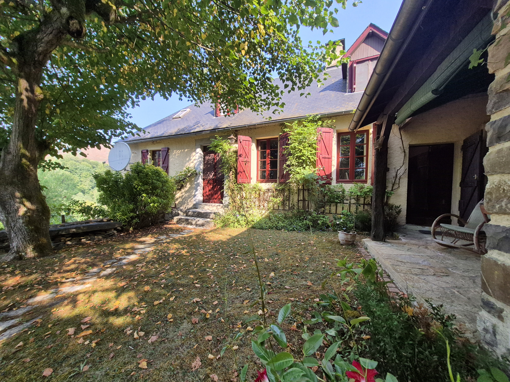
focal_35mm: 13
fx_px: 192
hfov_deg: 106.2
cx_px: 255
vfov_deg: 89.9
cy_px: 191
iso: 50
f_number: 2.2
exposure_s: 1/269
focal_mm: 1.74
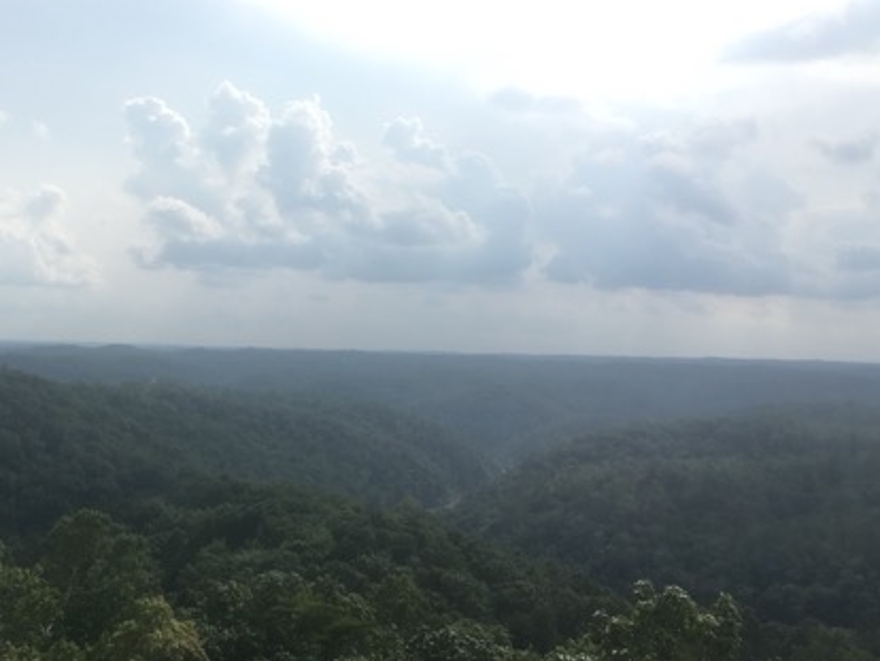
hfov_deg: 44.3
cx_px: 315
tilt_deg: +3.0
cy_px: 283
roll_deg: -1.5
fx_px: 1068
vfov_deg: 34.3
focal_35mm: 42
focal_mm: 4.15
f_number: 2.2
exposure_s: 1/1570
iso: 25
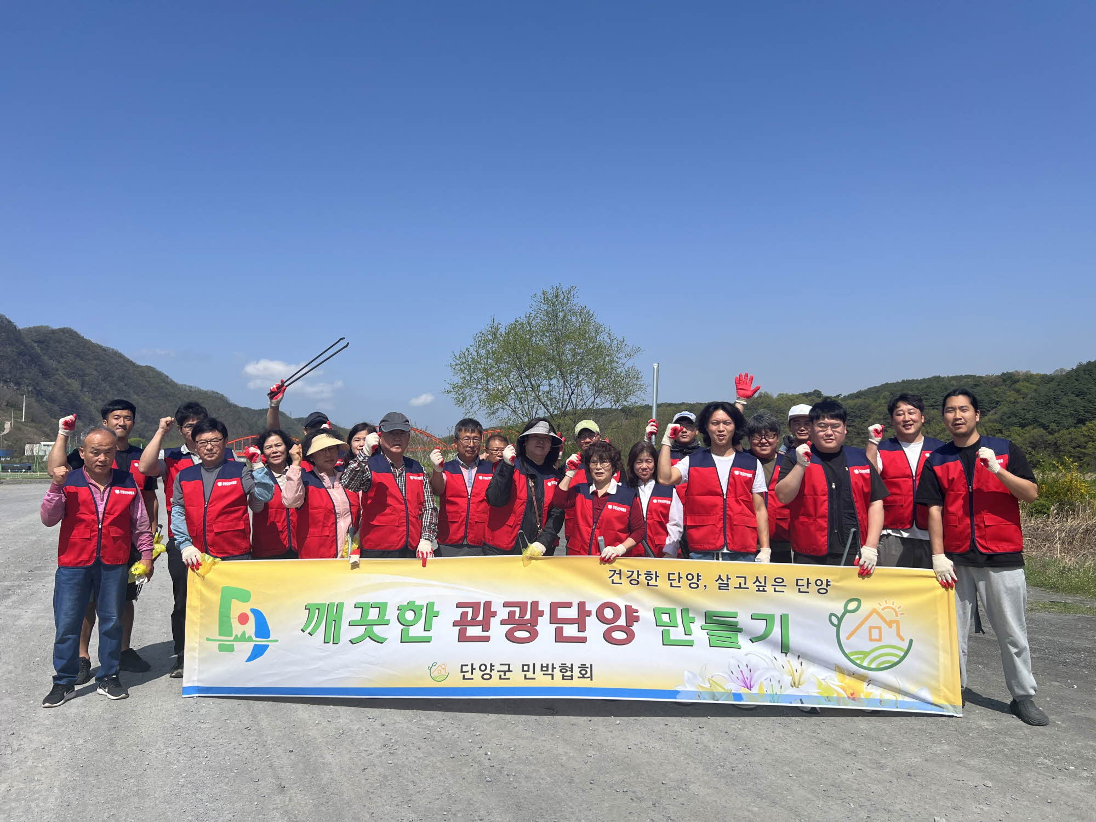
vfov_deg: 53.1
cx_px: 548
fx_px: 823
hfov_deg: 67.3
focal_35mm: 26
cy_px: 411
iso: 50
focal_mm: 5.7
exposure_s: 1/5882
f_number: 1.5
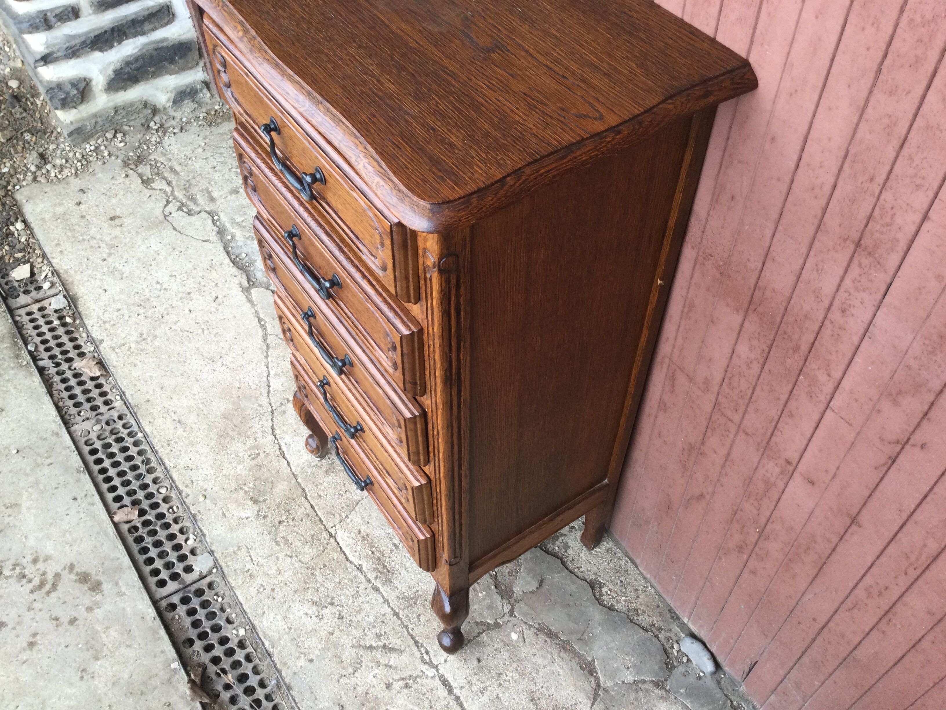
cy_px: 355
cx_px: 473
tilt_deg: -51.6
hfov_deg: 58.4
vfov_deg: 45.4
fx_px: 847
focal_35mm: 31
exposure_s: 1/33
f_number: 2.4
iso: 25
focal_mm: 3.3
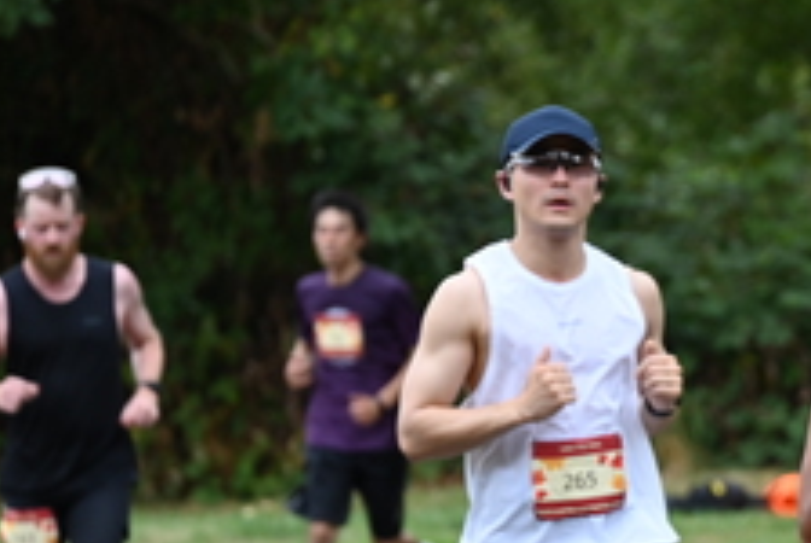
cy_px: 407
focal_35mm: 490
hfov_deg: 4.2
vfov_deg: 2.8
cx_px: 909
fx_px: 11053
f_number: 6.3
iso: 560
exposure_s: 1/250
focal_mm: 200
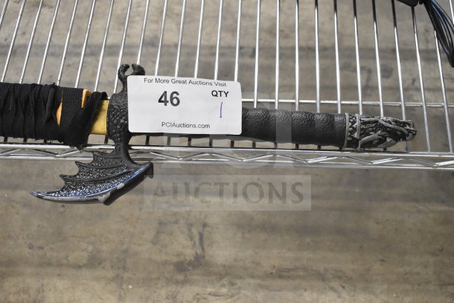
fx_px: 530
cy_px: 152
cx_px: 227
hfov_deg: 46.4
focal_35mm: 42
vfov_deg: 31.9
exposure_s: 1/50
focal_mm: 28
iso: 2200
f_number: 4.2
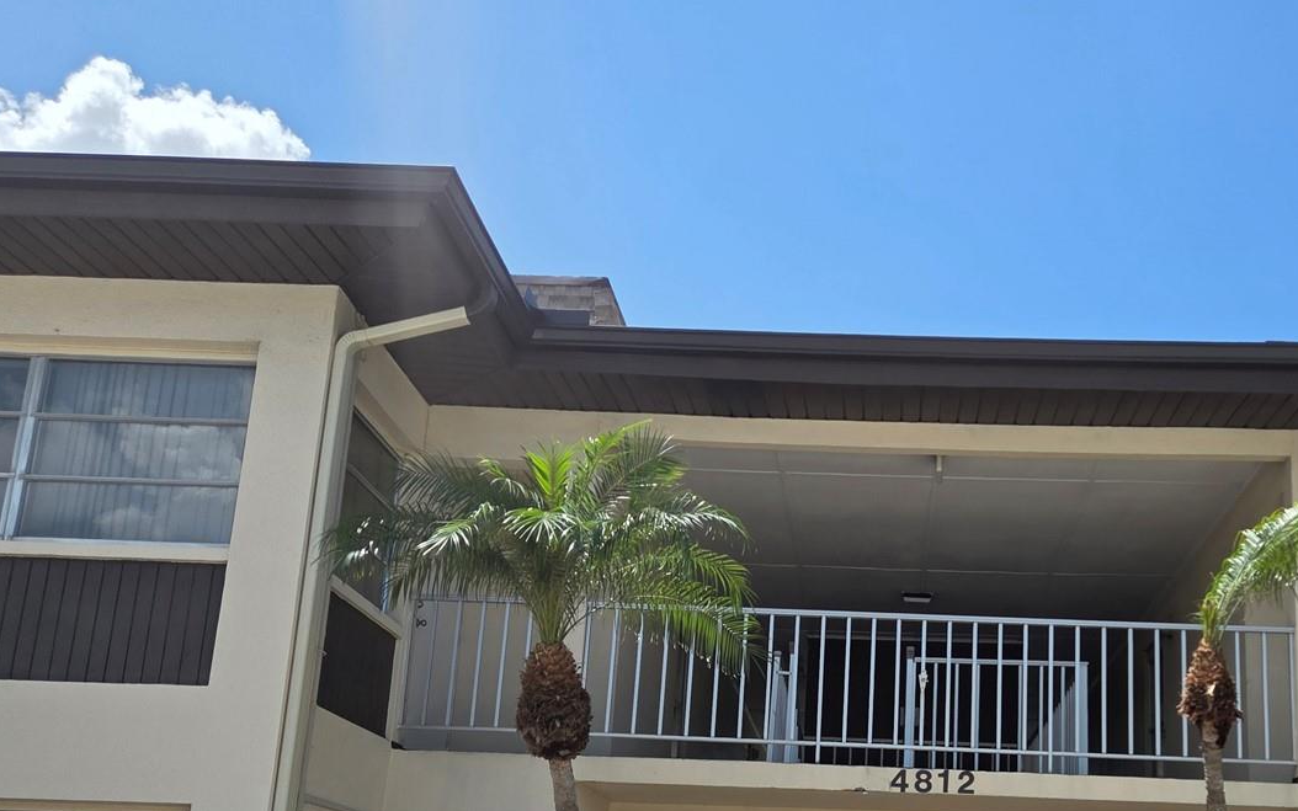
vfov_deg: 33.0
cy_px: 699
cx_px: 841
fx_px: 1309
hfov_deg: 52.0
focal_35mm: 37
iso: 80
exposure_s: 1/4274
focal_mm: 5.4
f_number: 1.8
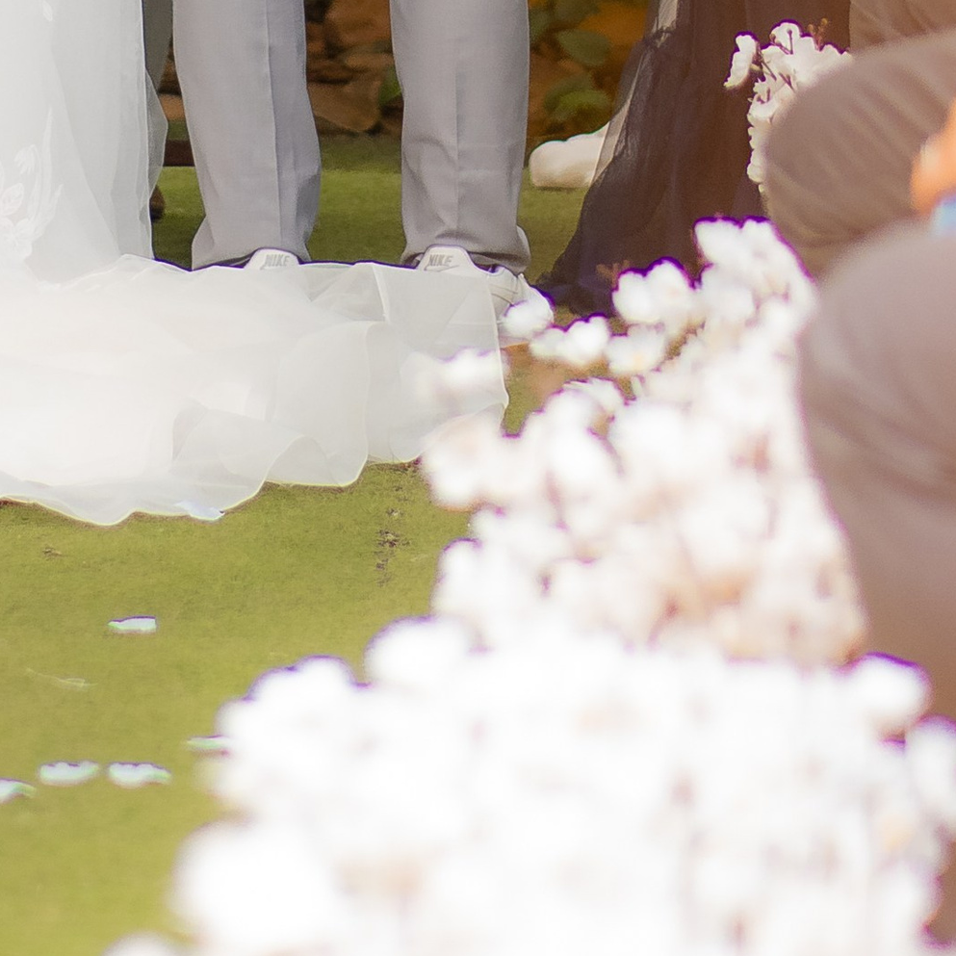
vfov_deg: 6.3
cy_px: -449
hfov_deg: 6.3
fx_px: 8624
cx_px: 320
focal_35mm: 276
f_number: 1.4
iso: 500
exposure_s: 1/1600
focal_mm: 56
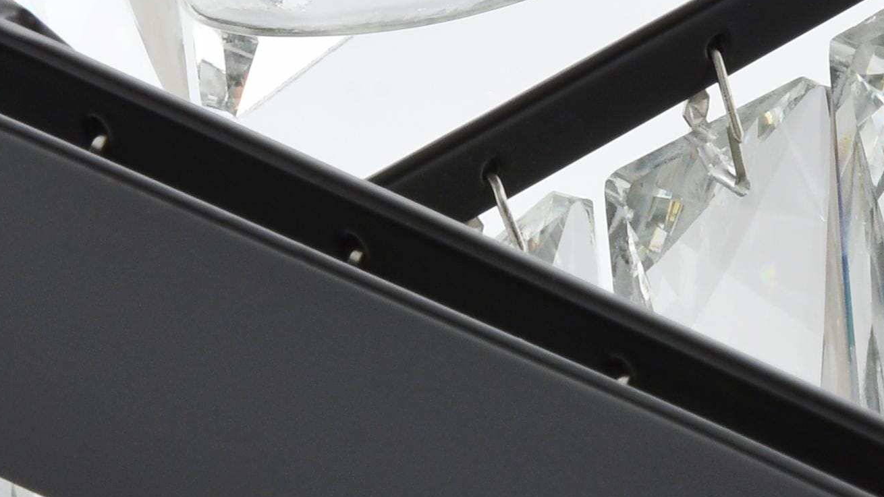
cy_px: -704
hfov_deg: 5.1
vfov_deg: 2.9
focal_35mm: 412
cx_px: 2076
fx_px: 9658
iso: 100
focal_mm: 70
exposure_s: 1/100
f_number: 22
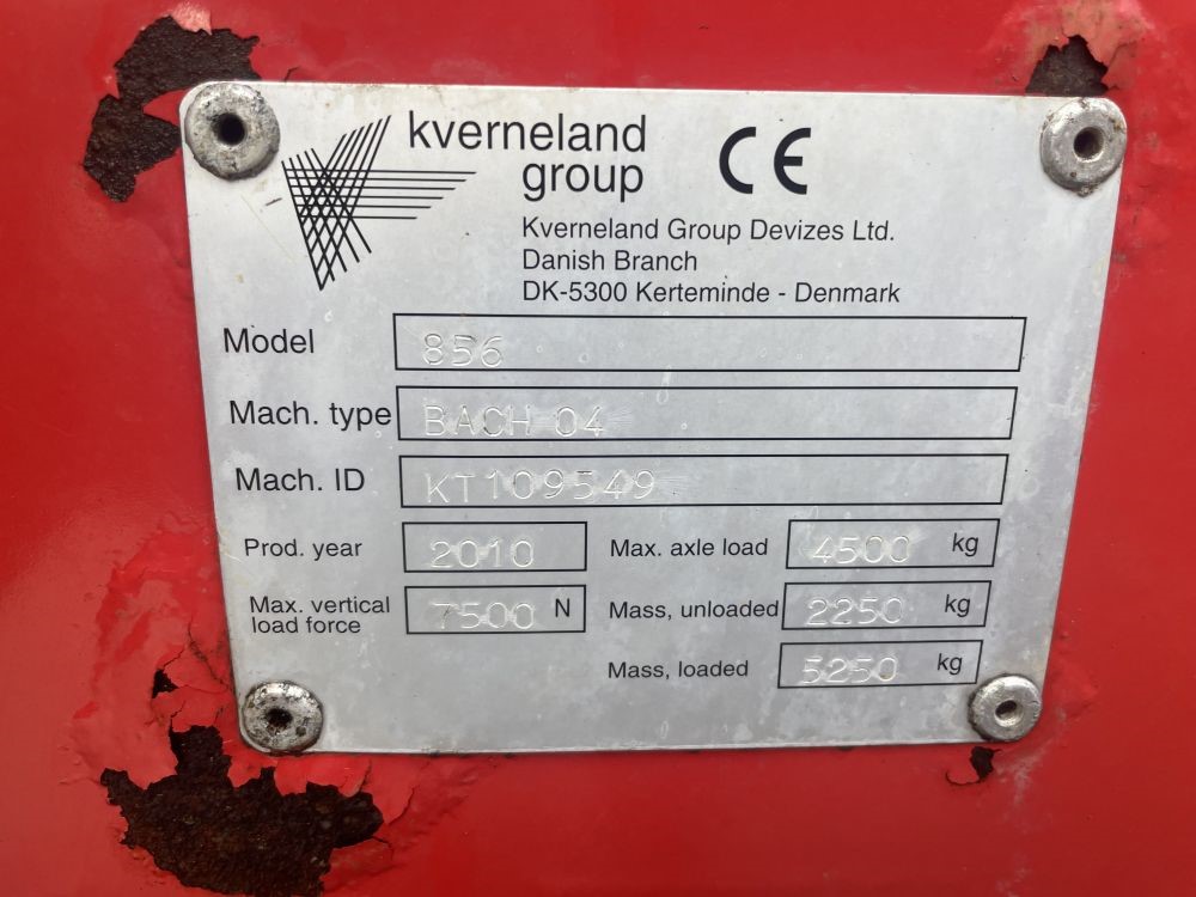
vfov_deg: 53.1
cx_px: 598
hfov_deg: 67.3
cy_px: 448
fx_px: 898
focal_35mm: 26
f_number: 1.6
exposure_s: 1/297
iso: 32
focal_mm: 4.2
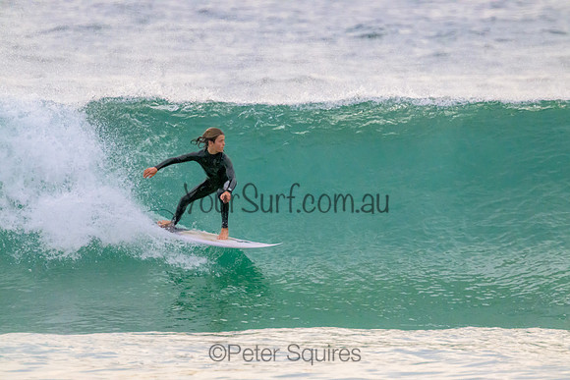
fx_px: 12669
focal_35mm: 800
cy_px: 190
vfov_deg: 1.7
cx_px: 285
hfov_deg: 2.6
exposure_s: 1/2000
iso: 14400
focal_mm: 800
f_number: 11
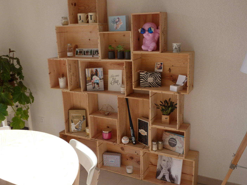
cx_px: 126
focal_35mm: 35
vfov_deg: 40.7
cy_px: 92
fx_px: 250
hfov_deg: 52.6
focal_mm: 6.1
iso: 80
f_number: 4
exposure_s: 1/100
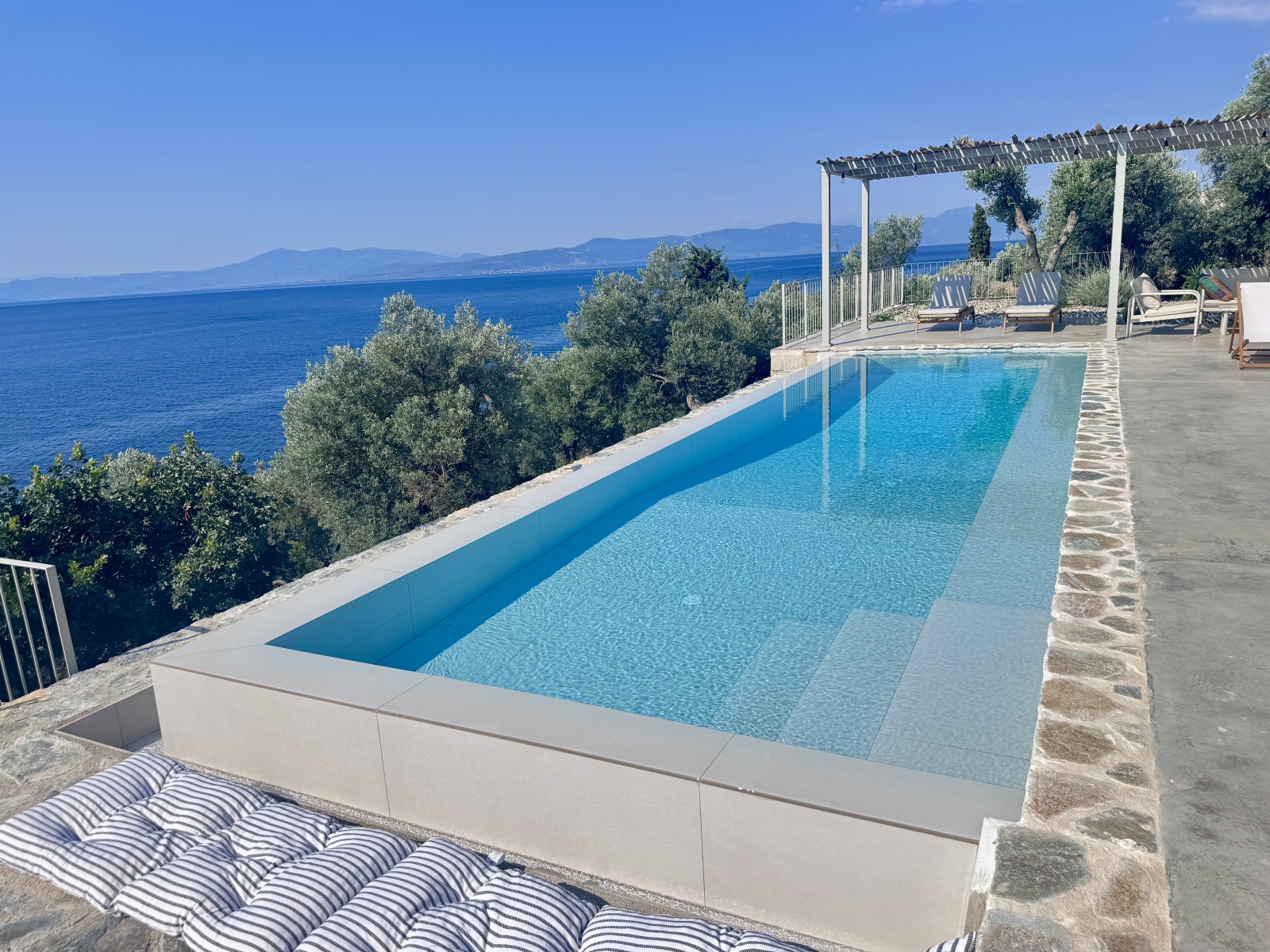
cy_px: 476
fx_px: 881
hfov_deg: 71.6
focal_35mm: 24
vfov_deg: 56.8
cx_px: 635
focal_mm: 6.76
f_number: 1.78
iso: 80
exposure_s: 1/6410
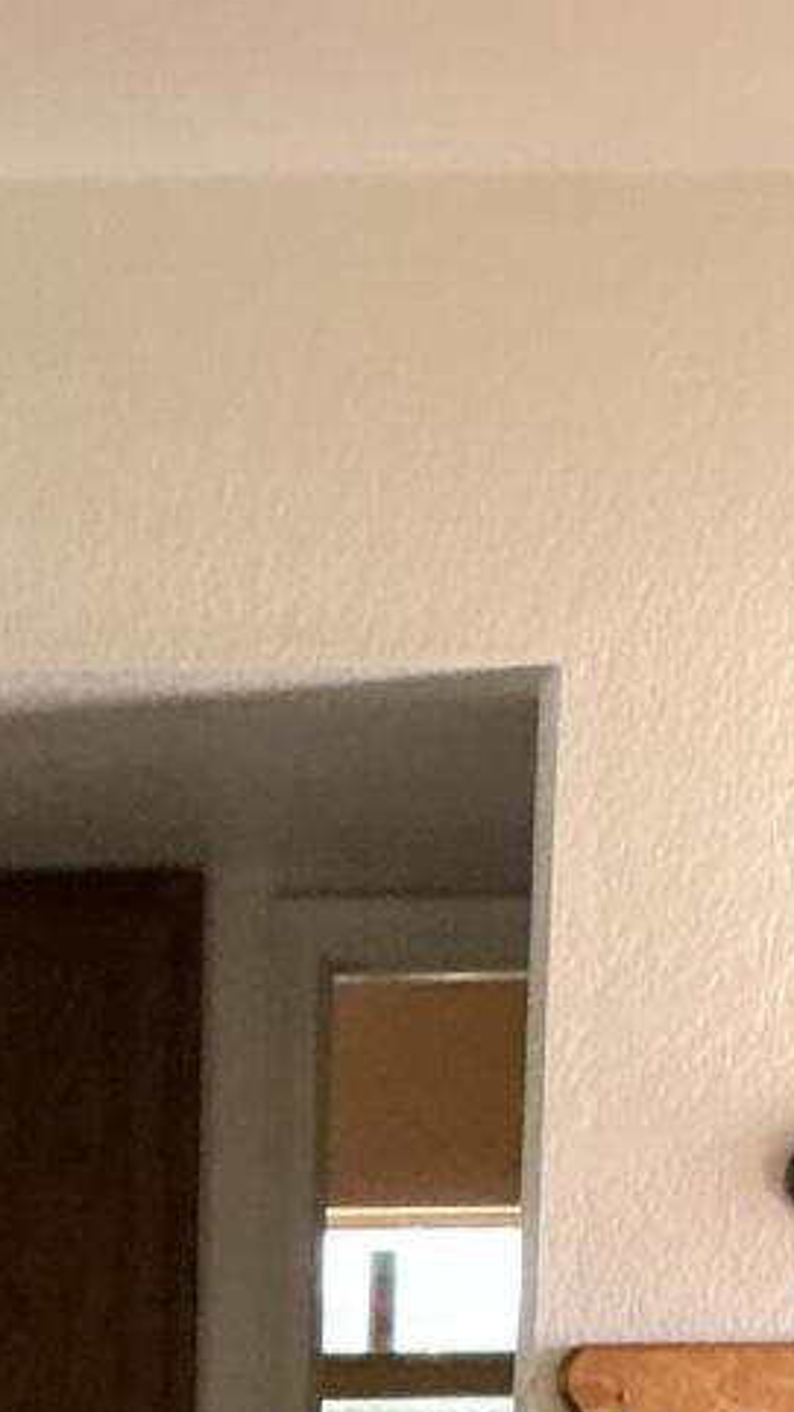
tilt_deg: -13.9
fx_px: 4905
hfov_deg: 9.1
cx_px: -205
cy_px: 2836
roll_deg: +0.8
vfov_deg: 13.8
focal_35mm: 131
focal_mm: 3
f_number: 1.8
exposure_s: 1/40
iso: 250
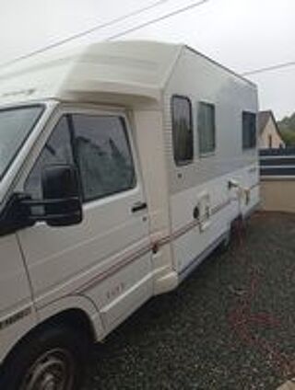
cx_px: 148
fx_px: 306
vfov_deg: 65.2
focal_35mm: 27
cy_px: 195
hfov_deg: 51.5
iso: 50
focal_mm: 3.98
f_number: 1.8
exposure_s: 1/104
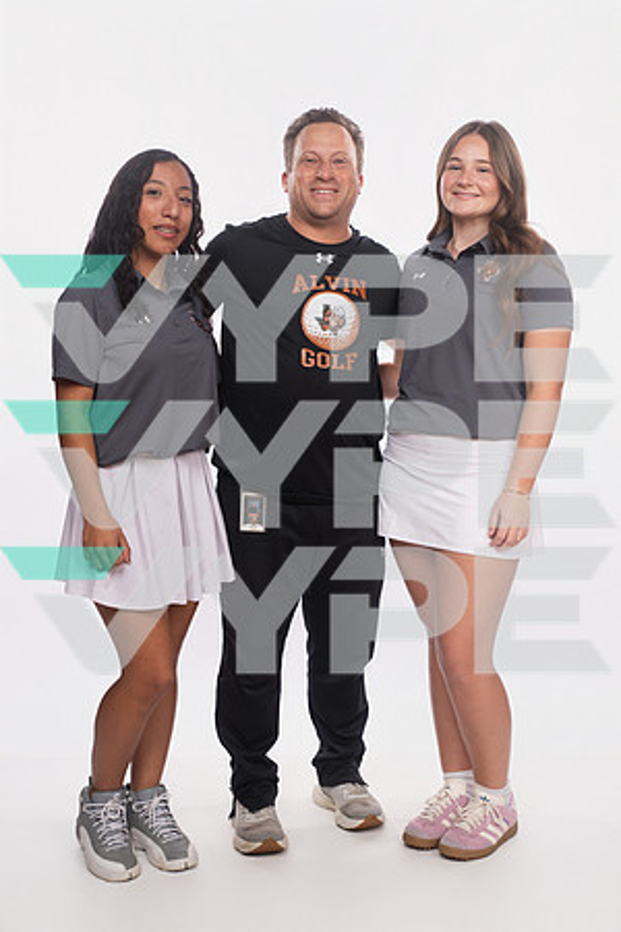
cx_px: 310
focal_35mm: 46
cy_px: 466
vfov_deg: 42.7
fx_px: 1190
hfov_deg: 29.2
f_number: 5.6
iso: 250
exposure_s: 1/320
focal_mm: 46
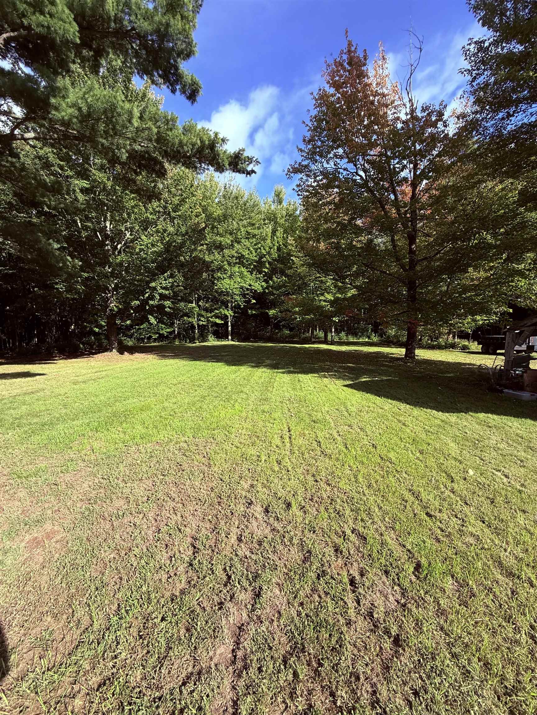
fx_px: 290
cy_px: 358
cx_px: 268
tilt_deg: -4.1
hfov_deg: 85.7
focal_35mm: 14
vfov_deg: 102.1
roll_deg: -0.9
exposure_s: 1/686
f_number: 2.2
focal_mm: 2.22
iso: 50
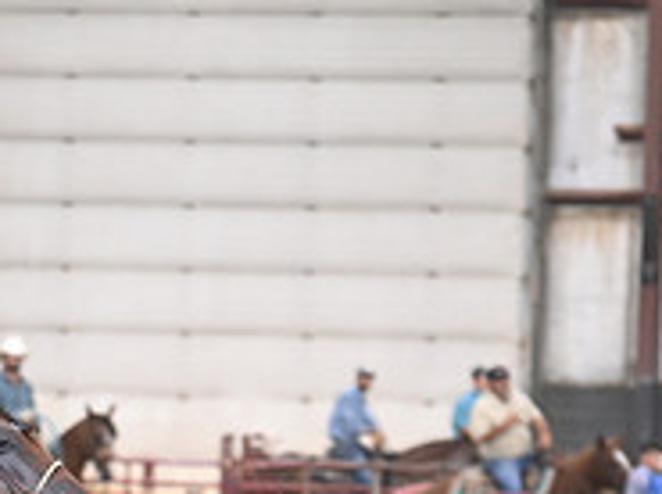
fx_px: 10097
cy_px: 657
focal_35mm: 529
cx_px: -79
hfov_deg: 3.7
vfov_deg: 2.8
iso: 2500
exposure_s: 1/250
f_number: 3.2
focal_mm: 175
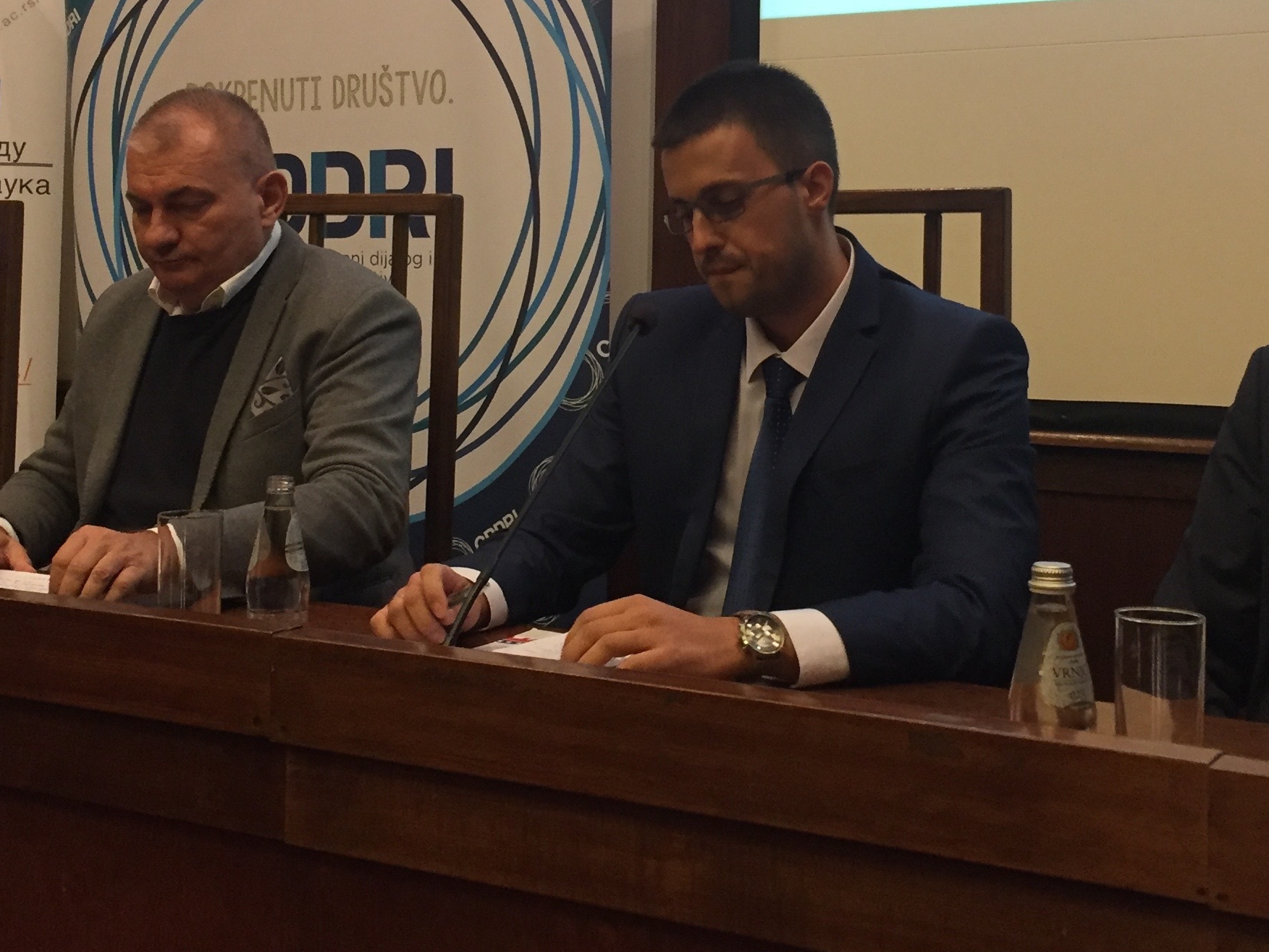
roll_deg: -1.7
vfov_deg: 26.7
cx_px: 621
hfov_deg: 35.5
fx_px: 1980
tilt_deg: +1.5
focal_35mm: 54
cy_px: 231
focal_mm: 4.15
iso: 200
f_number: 2.2
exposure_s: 1/33
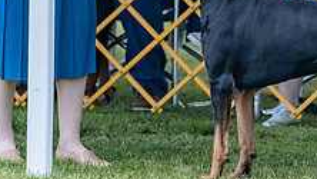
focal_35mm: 724
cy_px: -125
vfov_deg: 1.7
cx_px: 192
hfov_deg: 3.0
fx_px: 6087
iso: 160
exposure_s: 1/800
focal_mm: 200
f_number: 2.8
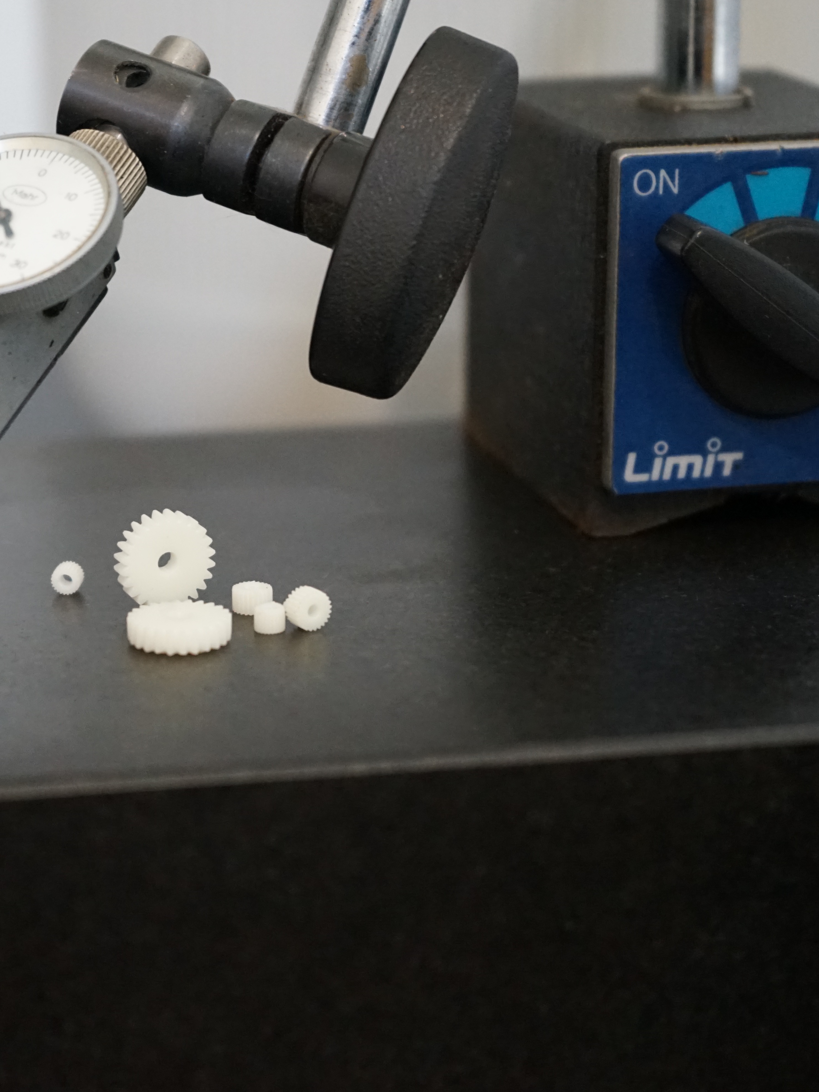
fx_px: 2808
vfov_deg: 22.0
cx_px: 162
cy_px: 545
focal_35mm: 89
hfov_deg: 16.5
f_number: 5.6
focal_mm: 61
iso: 4000
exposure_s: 1/80
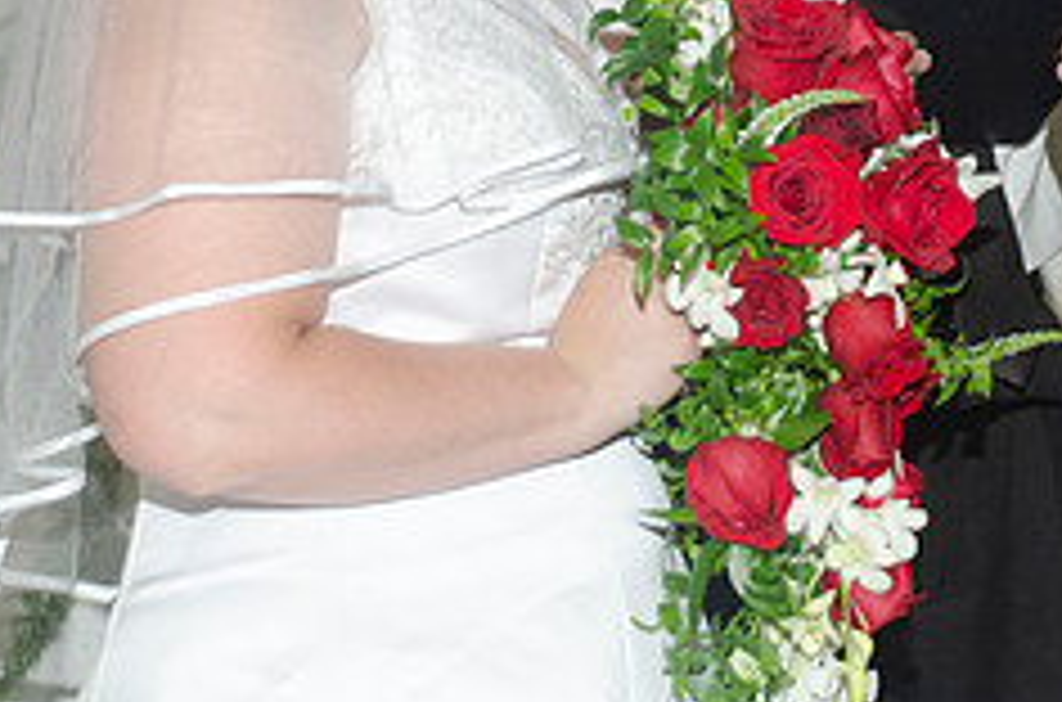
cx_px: 824
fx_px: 5208
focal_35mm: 177
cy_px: -76
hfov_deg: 11.6
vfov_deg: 7.7
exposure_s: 1/250
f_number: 5.6
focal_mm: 48
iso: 400
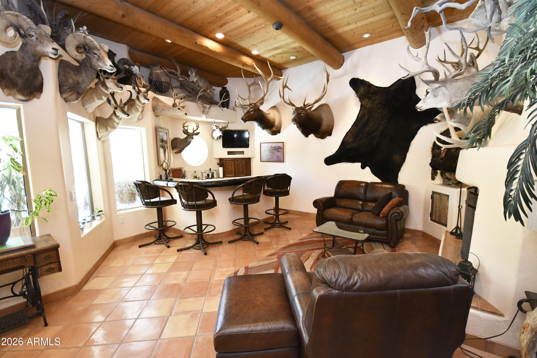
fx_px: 224
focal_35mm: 15
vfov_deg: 77.3
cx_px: 268
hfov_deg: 100.4
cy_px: 179
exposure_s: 1/125
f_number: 4
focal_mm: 10
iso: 2800
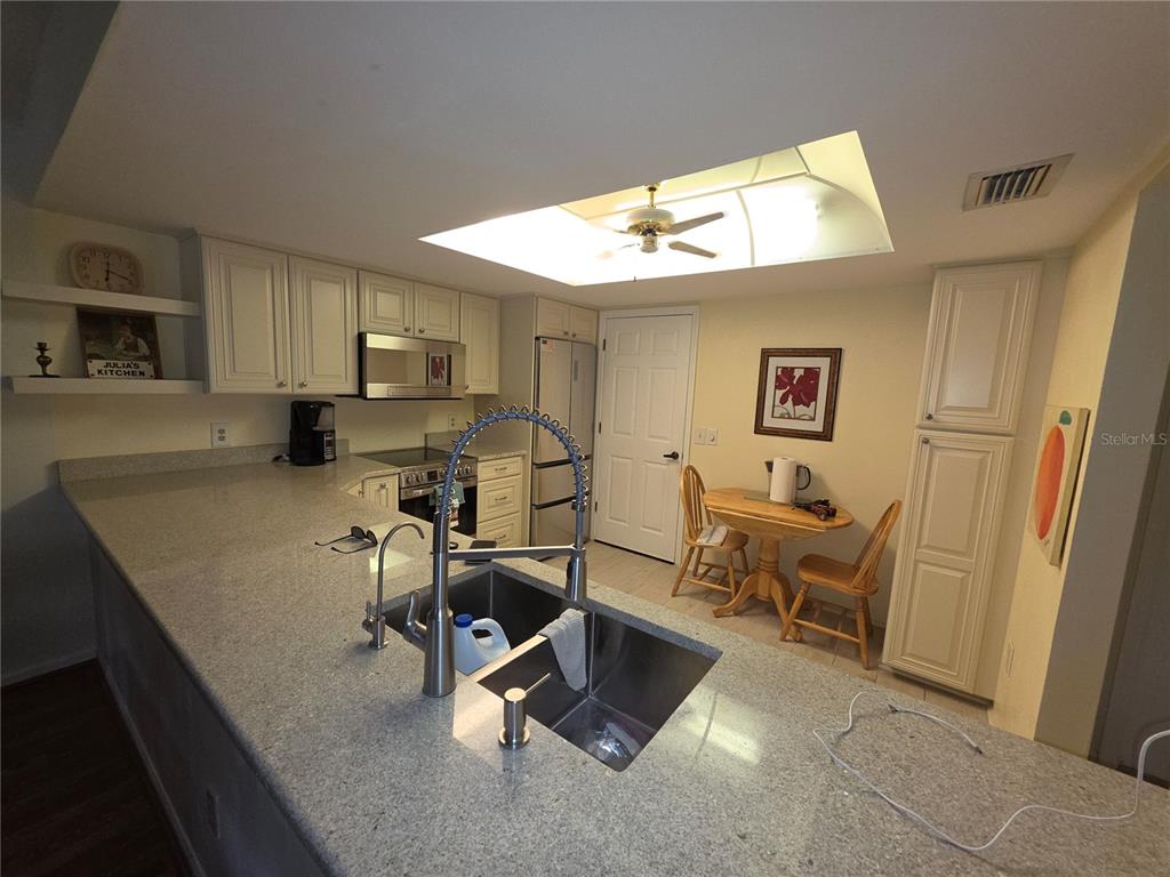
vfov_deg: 89.9
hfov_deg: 106.2
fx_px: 439
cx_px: 585
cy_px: 438
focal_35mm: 13
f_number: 1.9
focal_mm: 2.2
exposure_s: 1/60
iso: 100
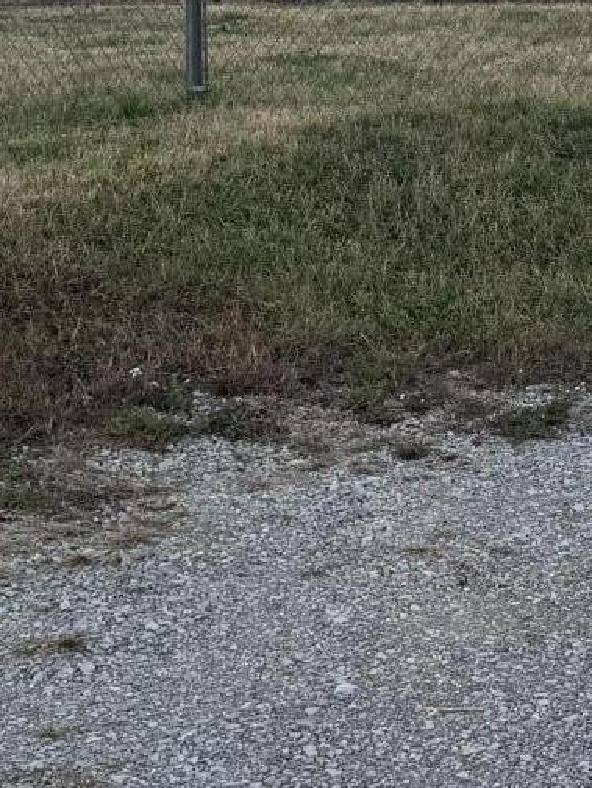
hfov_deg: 15.0
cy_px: 44
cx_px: 723
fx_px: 2165
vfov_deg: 20.1
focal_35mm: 95
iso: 80
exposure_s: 1/588
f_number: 1.78
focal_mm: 6.76
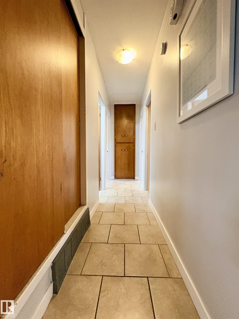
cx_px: 120
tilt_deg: -2.9
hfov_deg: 85.7
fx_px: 129
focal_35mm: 14
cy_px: 160
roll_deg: -0.6
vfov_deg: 102.1
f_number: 2.2
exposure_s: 1/60
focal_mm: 2.22
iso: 640
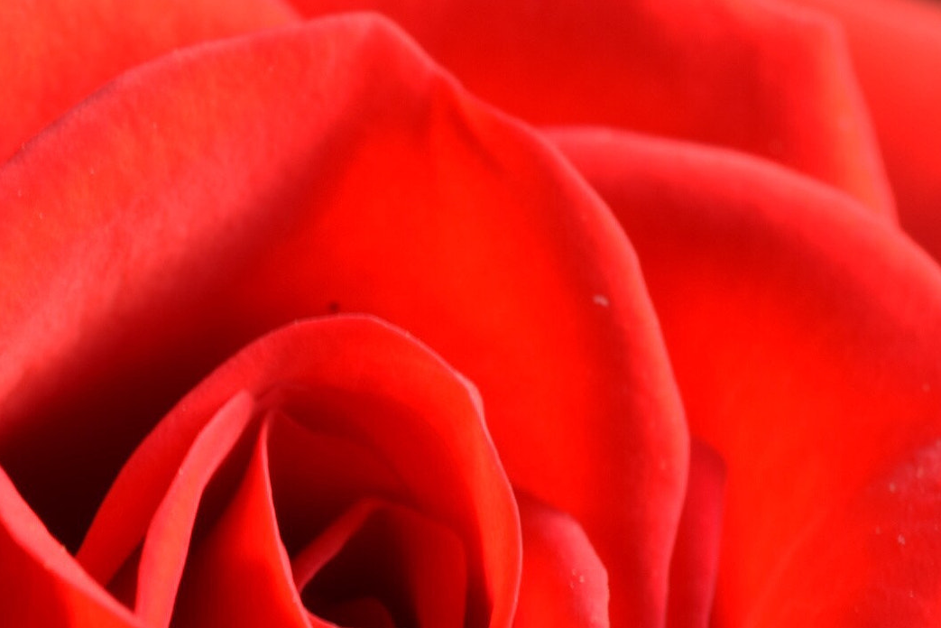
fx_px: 5412
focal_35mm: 207
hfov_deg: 9.9
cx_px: 472
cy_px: 480
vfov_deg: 6.6
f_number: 32
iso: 100
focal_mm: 90
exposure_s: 2
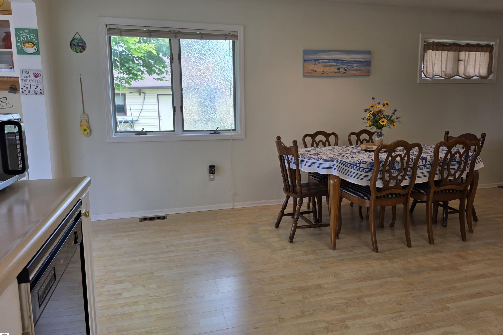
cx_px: 251
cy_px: 154
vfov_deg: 53.1
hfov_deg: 73.7
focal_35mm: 24
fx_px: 335
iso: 32
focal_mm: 6.3
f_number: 1.7
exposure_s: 1/120
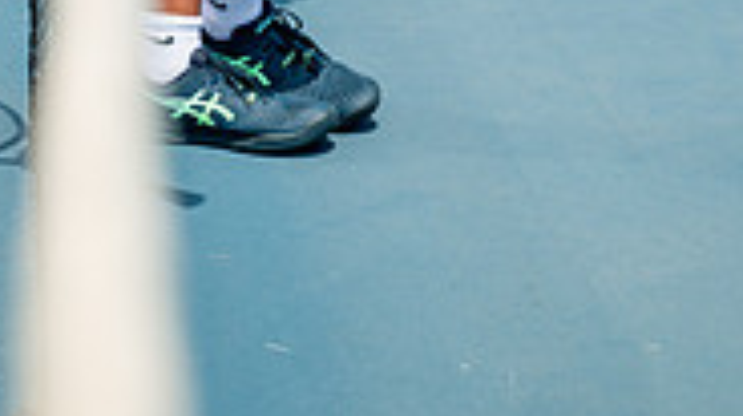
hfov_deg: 17.4
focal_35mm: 123
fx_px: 2420
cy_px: -469
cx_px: 222
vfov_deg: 9.1
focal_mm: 48
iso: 125
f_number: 7.1
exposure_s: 1/400
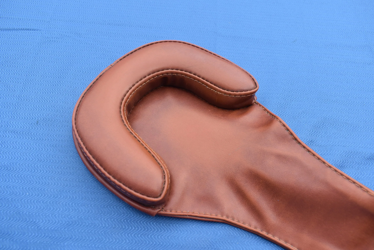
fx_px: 281
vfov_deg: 48.0
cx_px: 187
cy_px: 125
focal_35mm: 27
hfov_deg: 67.3
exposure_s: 1/320
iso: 200
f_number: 7.1
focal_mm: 18
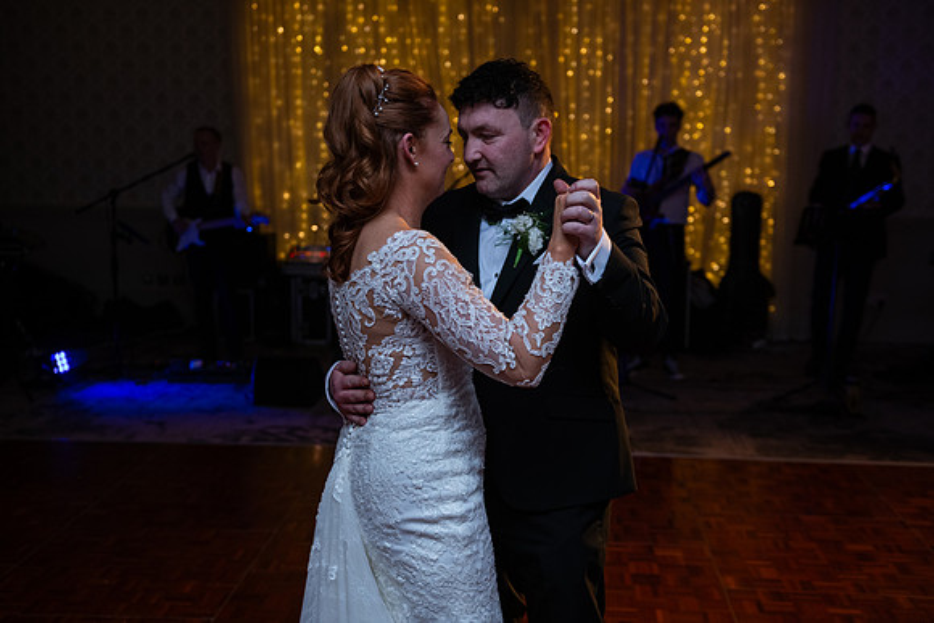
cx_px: 467
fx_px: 1090
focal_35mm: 42
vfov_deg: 31.9
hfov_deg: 46.4
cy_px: 312
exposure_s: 1/160
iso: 1000
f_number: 3.5
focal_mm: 42
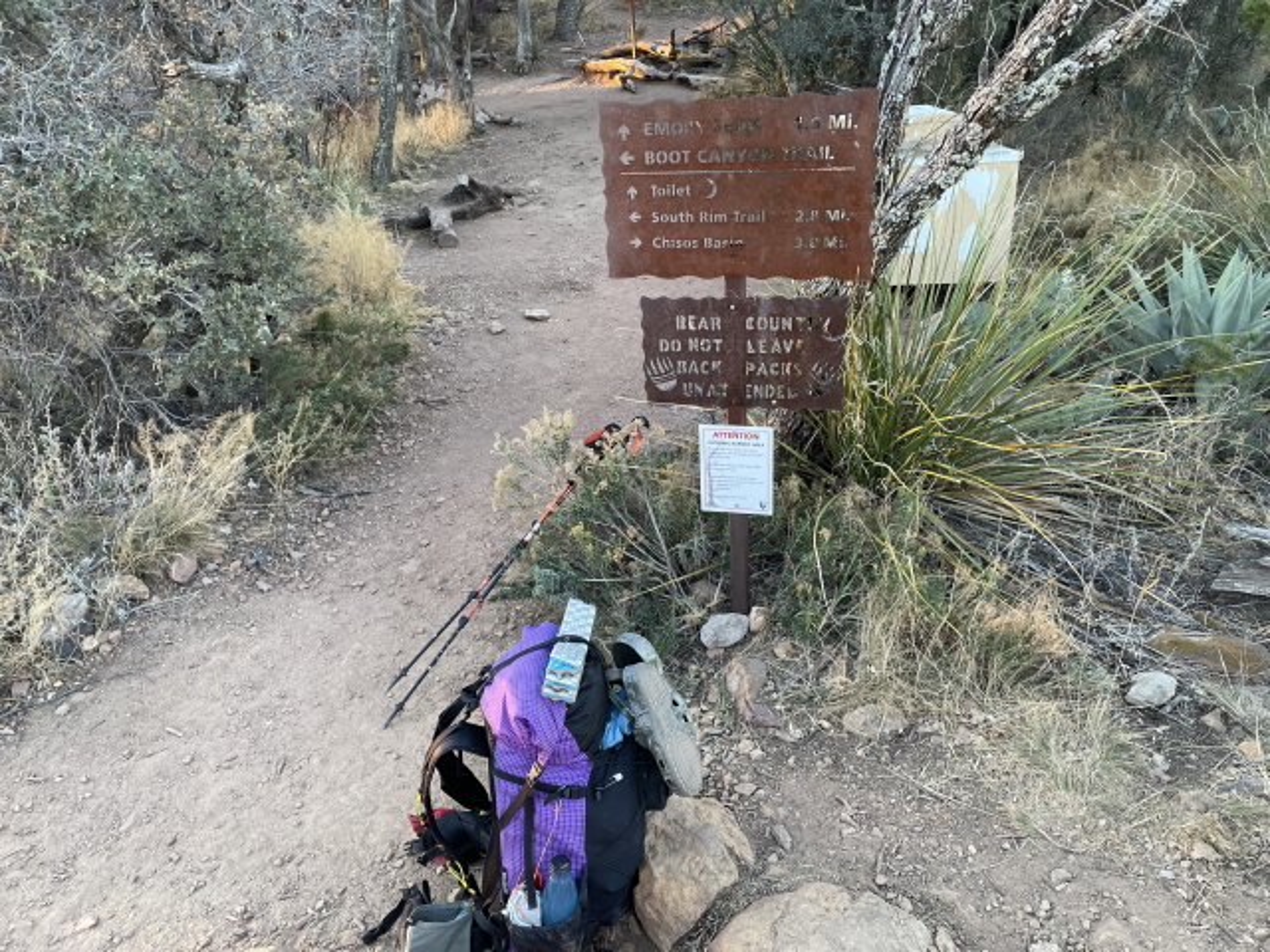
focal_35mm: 26
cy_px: 476
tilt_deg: -22.6
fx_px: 954
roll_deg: +4.1
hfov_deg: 67.3
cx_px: 635
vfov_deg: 53.1
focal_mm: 4.2
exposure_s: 1/121
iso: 125
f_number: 1.6
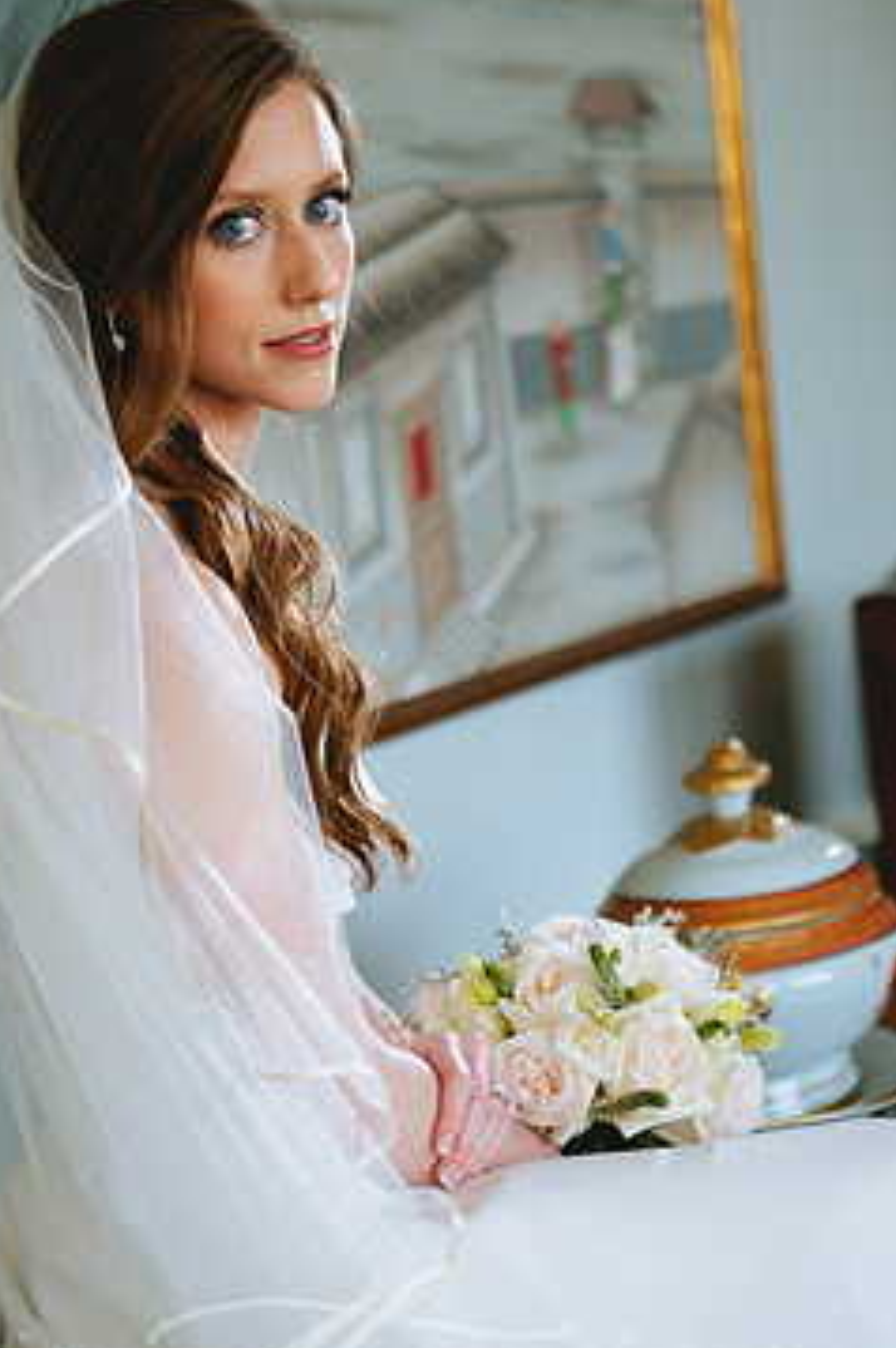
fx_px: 3291
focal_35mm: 88
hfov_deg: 15.5
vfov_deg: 23.1
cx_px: 341
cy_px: 685
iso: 250
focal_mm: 70
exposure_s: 1/100
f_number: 2.8
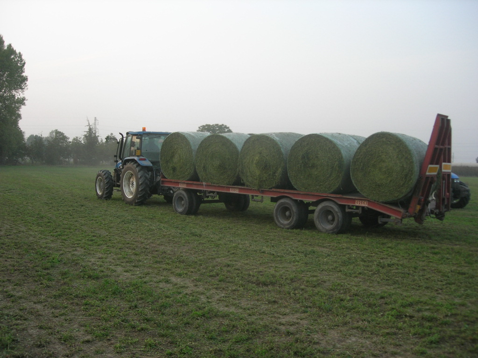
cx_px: 239
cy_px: 179
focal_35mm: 38
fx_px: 525
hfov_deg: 49.0
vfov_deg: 37.7
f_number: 2.8
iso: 64
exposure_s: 1/97.8
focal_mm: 7.8
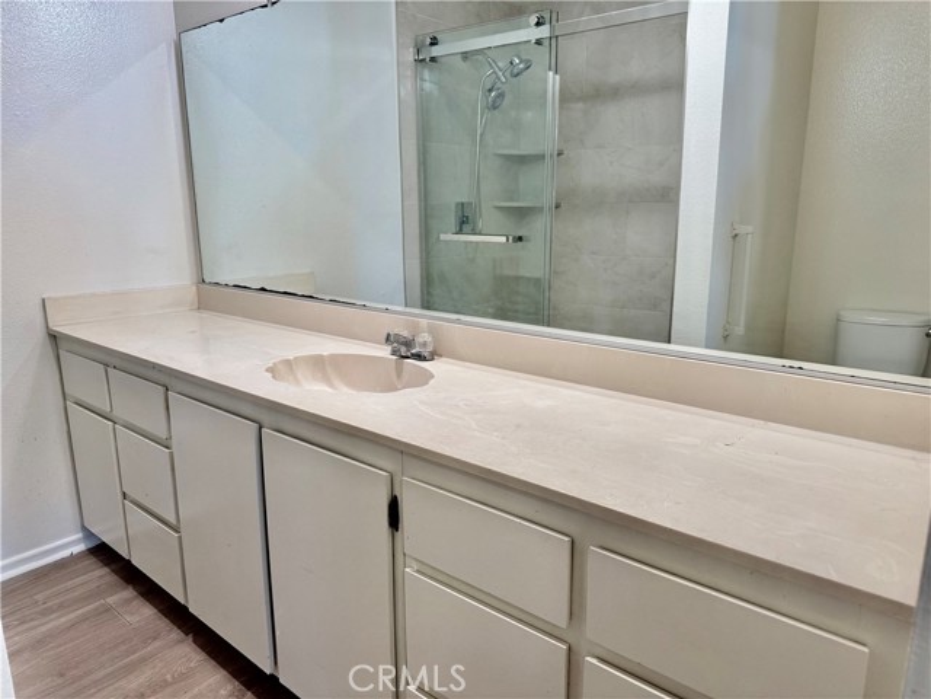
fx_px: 645
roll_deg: +0.2
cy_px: 350
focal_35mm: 24
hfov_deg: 71.6
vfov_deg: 56.8
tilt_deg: -13.4
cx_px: 466
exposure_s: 1/120
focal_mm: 6.76
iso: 160
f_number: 1.78
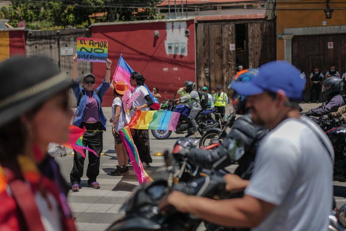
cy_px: 116
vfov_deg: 27.0
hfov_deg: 39.6
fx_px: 481
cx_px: 173
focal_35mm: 50
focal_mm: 50
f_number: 2
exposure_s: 1/2500
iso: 50
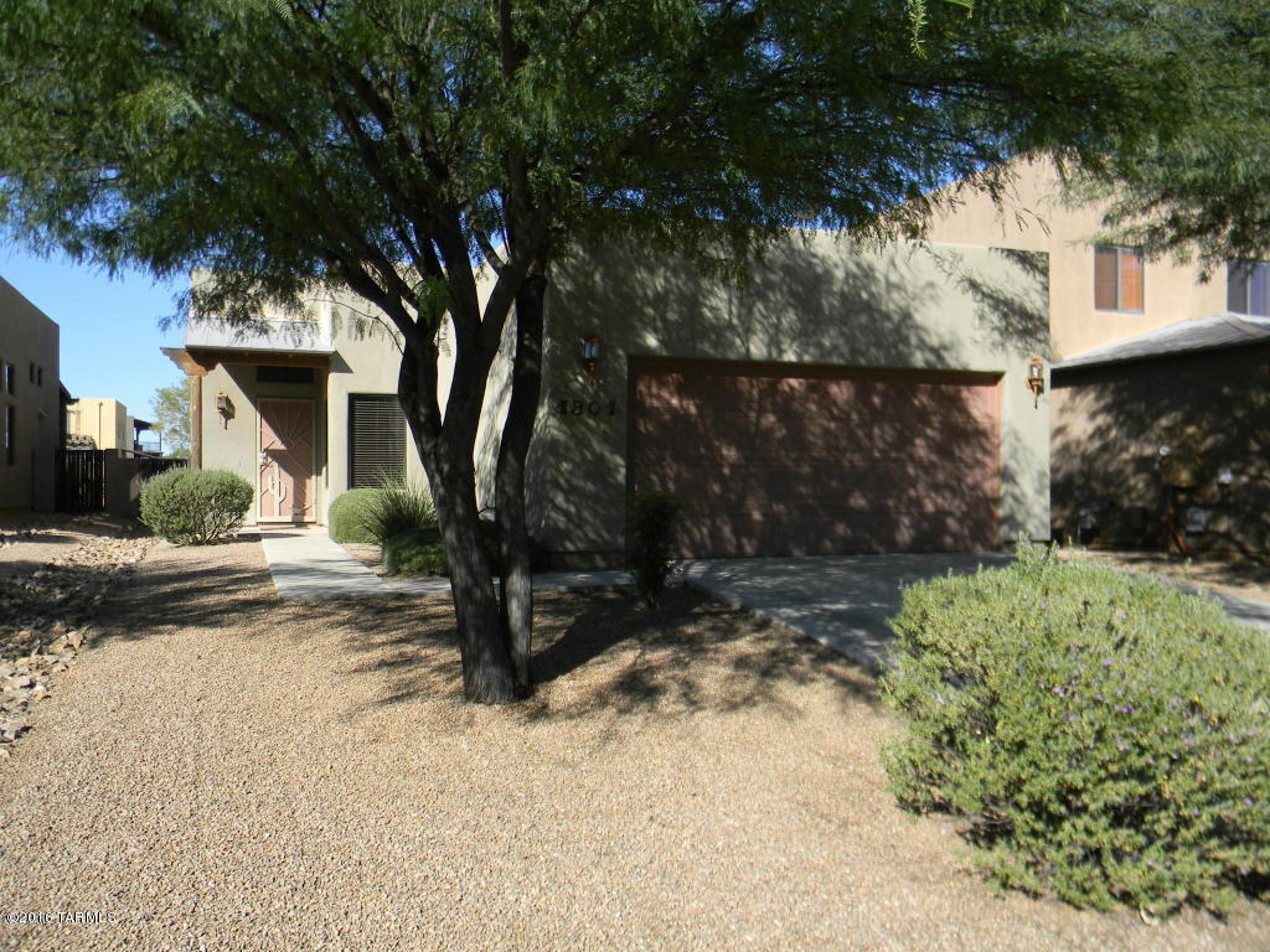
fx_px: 1027
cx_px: 635
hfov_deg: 63.4
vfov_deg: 49.7
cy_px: 476
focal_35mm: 28
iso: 80
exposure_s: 1/560
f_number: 3.5
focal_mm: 5
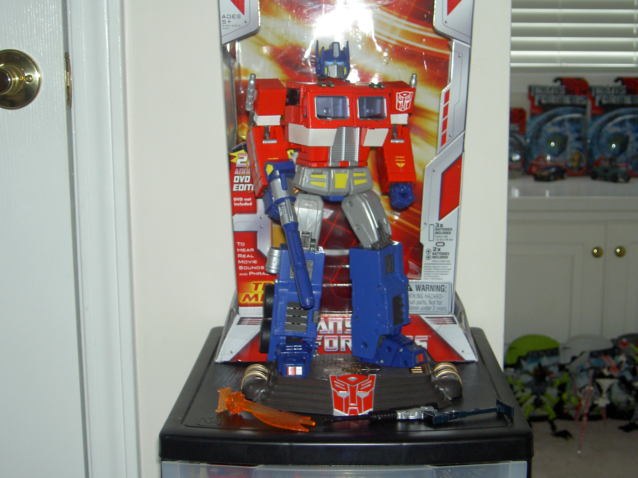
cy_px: 239
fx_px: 1014
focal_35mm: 55
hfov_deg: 34.9
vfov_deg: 26.6
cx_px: 319
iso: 100
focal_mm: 11.3
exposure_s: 1/68.5
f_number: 3.3
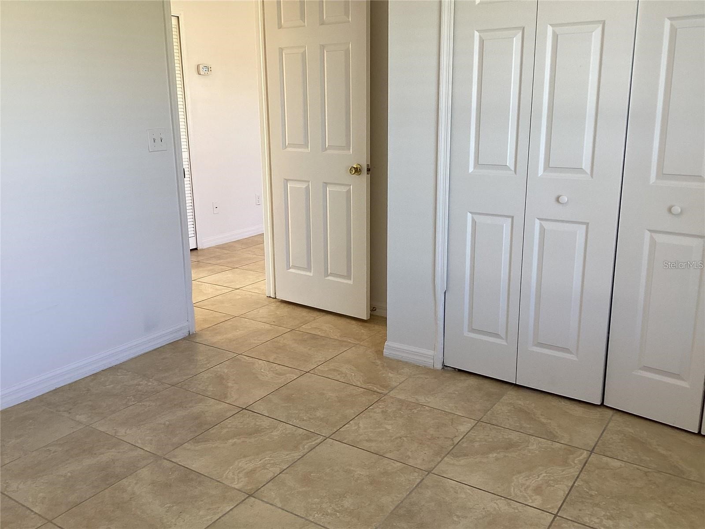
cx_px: 352
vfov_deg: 45.4
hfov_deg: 58.4
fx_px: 631
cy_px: 264
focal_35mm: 31
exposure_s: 1/60
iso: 50
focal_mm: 3.3
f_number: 2.4
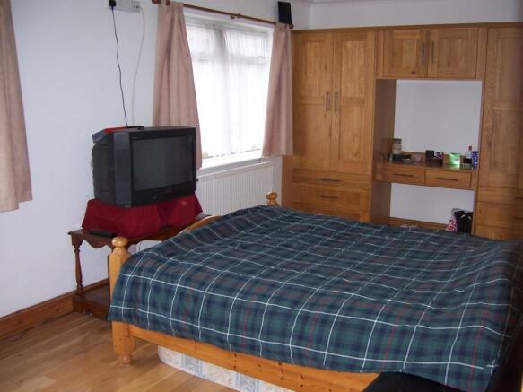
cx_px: 262
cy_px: 196
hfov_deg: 51.4
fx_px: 544
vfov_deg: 39.6
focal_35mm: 36
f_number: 3
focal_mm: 6
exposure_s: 1/60
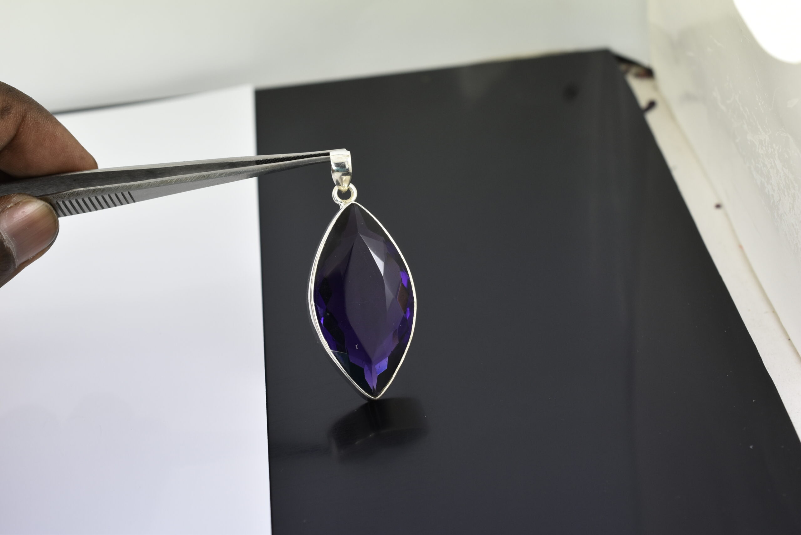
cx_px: 400
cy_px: 268
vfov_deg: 22.6
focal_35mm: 60
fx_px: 1335
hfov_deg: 33.4
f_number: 8
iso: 360
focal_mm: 40
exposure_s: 1/250
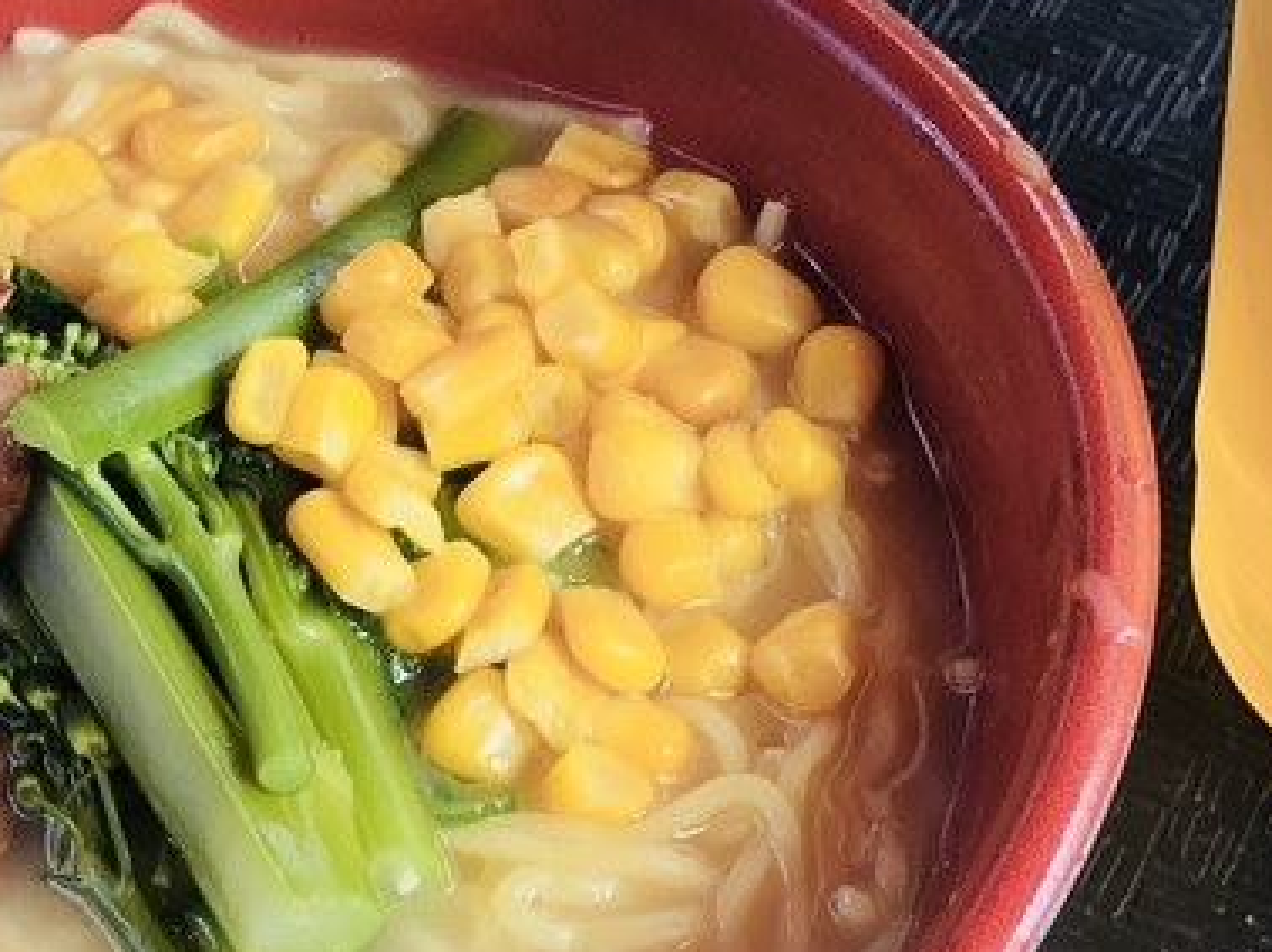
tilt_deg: -50.0
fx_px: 3268
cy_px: 491
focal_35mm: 89
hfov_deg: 22.0
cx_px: 592
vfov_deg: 16.6
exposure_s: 1/182
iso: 20
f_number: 1.8
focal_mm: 3.99
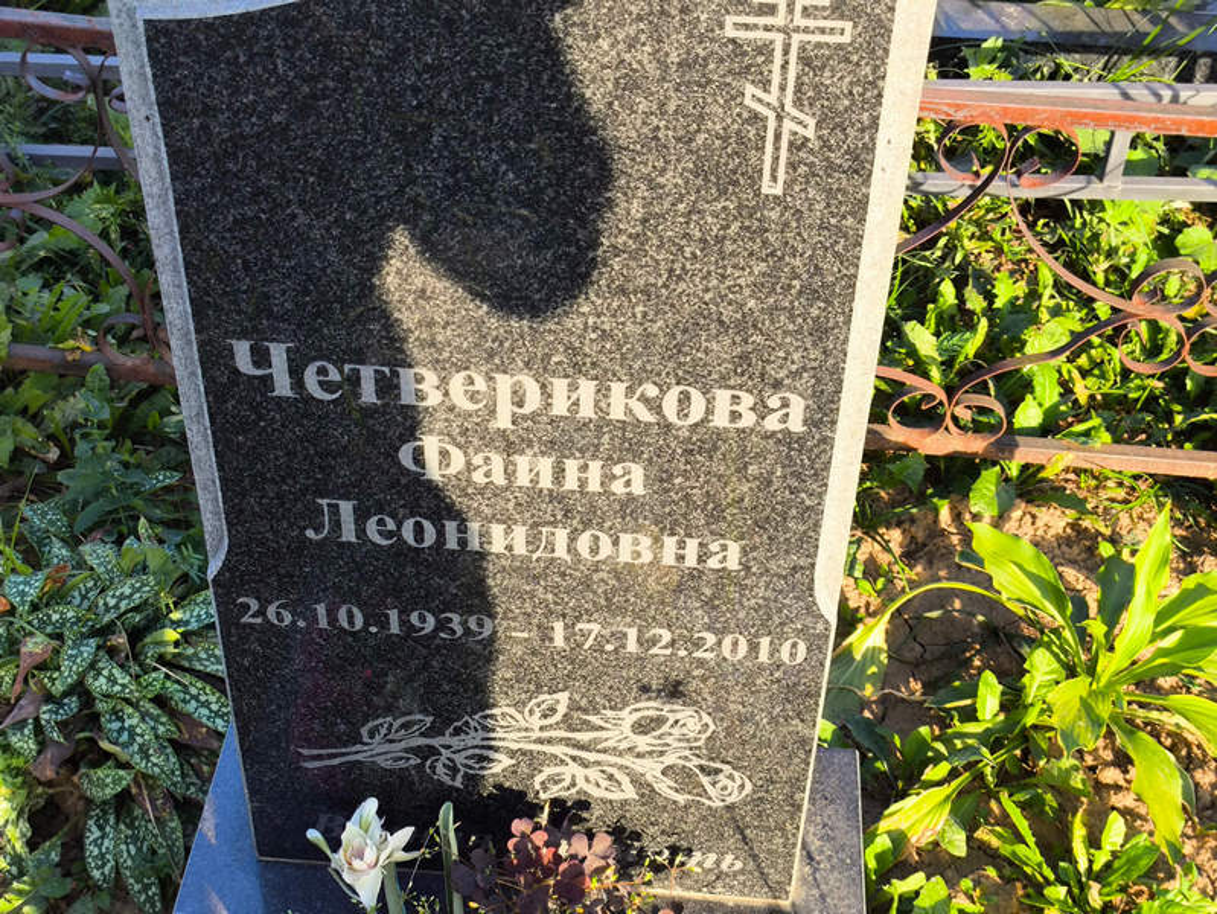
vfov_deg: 29.1
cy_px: 457
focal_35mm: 50
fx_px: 1759
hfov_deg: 38.2
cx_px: 608
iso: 50
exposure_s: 1/270
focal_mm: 4.71
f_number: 1.7
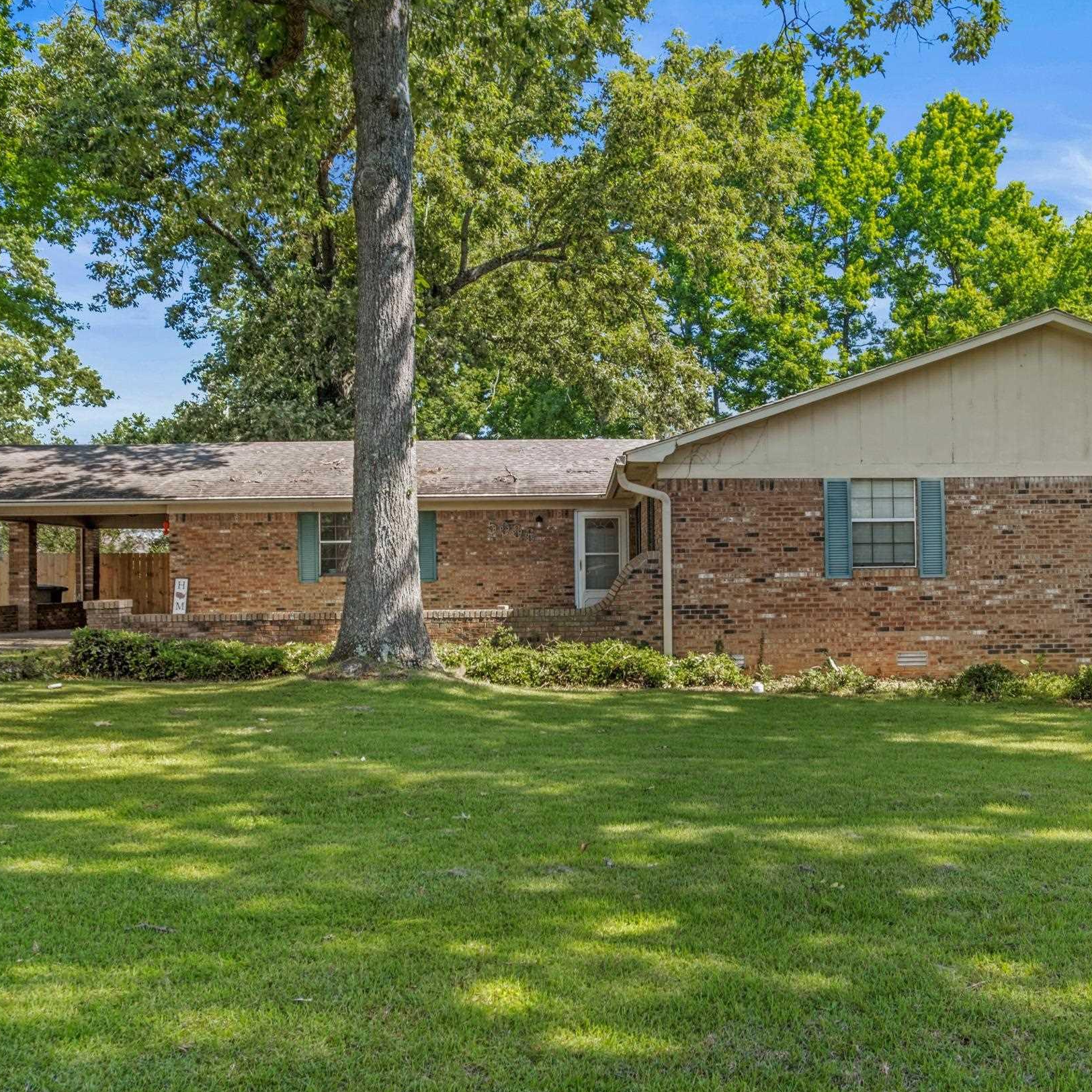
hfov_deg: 47.9
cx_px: 693
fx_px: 1213
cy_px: 547
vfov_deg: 48.5
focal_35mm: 34
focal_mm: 17.4
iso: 200
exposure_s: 1/20
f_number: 6.4
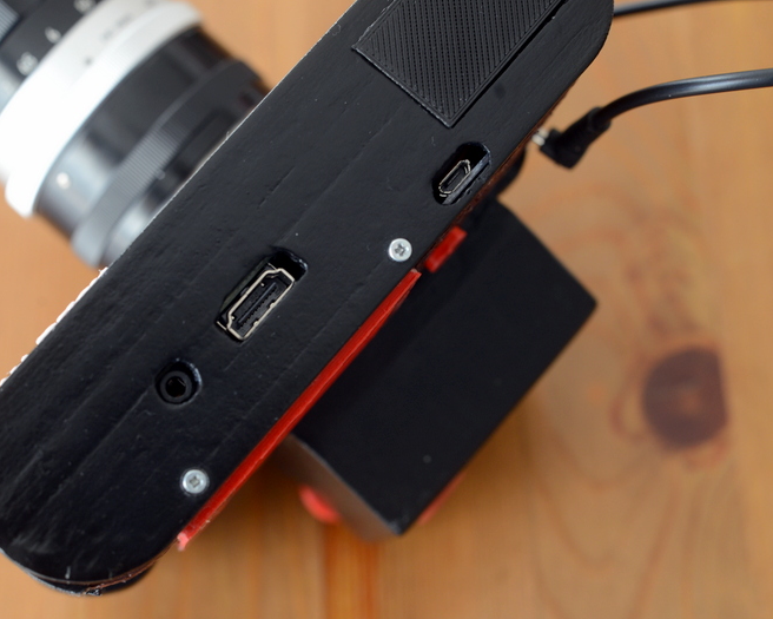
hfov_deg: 30.0
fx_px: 1442
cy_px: 314
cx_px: 318
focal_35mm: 63
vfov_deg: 24.2
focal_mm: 55
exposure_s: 1/30
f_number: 11
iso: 800
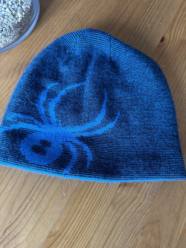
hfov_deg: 56.8
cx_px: 93
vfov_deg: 71.6
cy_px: 124
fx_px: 172
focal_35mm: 24
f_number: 1.78
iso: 250
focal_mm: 6.86
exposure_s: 1/60
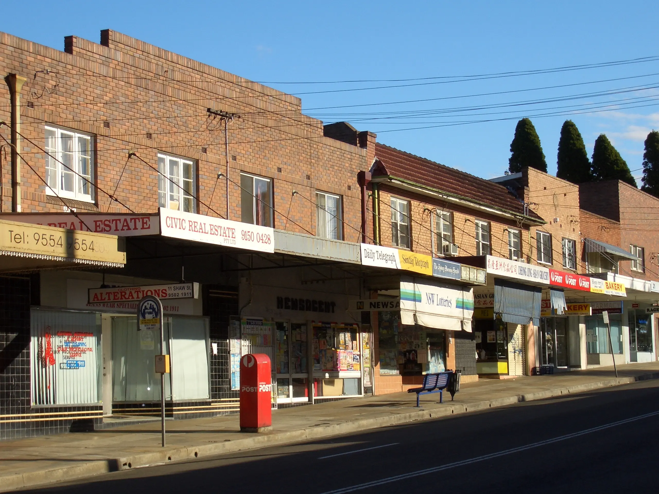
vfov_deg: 19.9
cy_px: 247
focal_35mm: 74
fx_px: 1409
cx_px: 330
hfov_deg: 26.3
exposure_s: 1/250
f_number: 6.2
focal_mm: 12.2
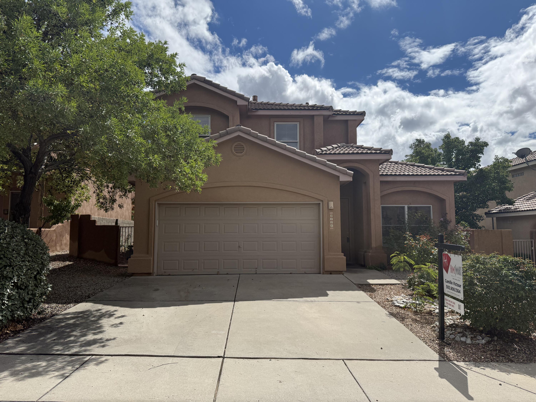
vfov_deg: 56.8
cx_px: 268
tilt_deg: +5.7
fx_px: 372
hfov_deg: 71.6
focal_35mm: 24
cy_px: 201
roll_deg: +0.2
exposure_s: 1/11905
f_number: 1.78
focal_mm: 6.76
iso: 100
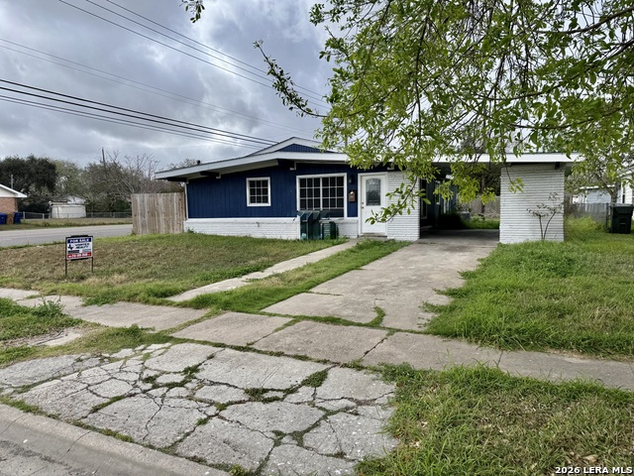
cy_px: 238
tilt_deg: -4.2
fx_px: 440
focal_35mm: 24
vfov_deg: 56.8
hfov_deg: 71.6
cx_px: 317
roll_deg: +1.0
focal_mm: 6.76
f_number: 1.78
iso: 100
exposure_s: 1/3021
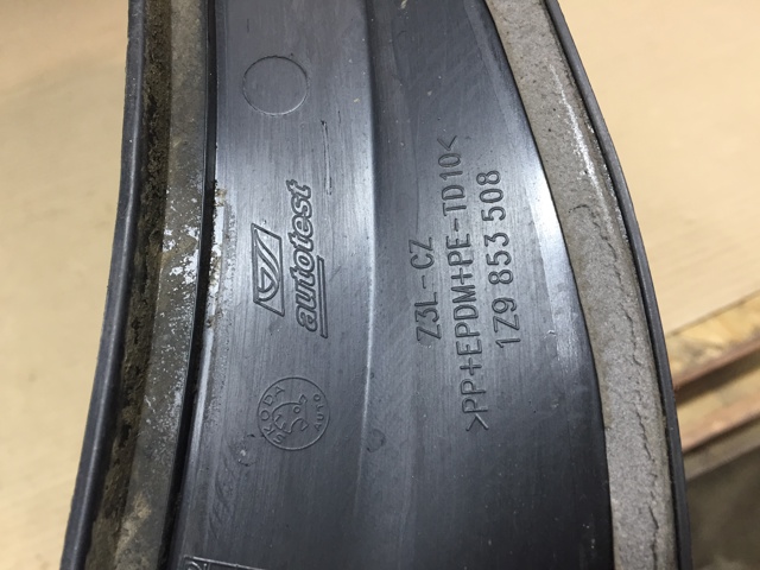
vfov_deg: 48.2
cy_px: 285
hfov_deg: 61.7
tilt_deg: -55.2
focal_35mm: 29
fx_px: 637
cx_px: 380
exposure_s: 1/33
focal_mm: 4.15
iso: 64
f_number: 2.2
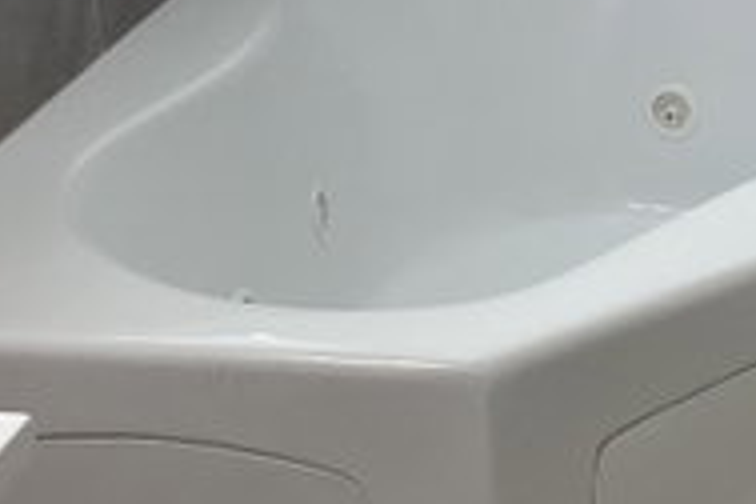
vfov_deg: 13.3
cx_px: 690
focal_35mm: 102
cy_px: 32
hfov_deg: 19.6
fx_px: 2142
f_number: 1.8
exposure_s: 1/122
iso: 50
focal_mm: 3
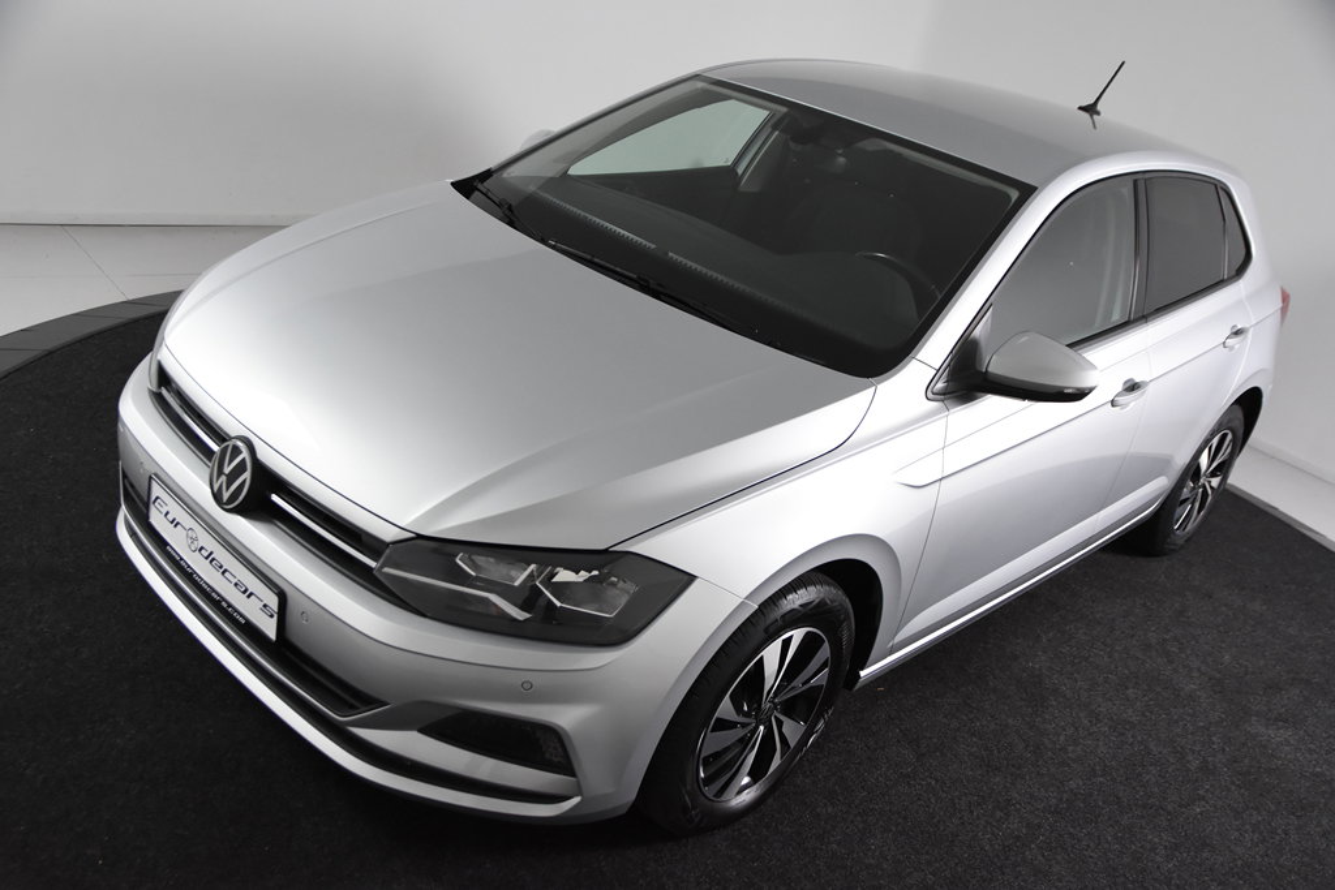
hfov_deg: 57.2
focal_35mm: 33
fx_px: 1224
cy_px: 445
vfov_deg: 40.0
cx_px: 668
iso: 1600
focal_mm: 22
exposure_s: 1/60
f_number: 4
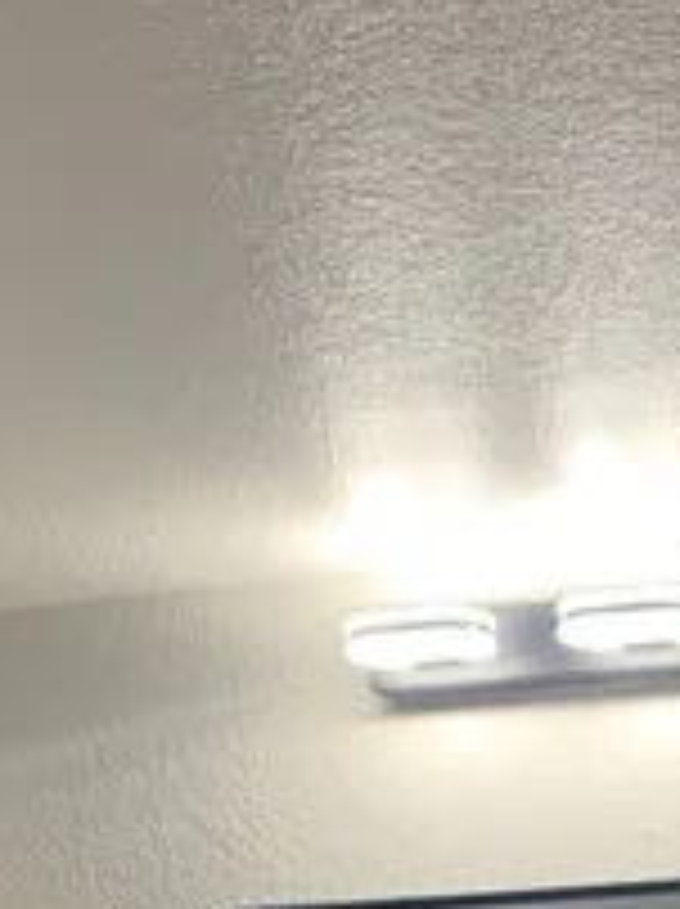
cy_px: 1868
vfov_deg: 12.9
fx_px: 3465
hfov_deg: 10.7
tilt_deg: -6.6
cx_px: 1072
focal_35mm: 132
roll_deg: +1.4
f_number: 1.8
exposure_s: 1/60
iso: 100
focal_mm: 4.25
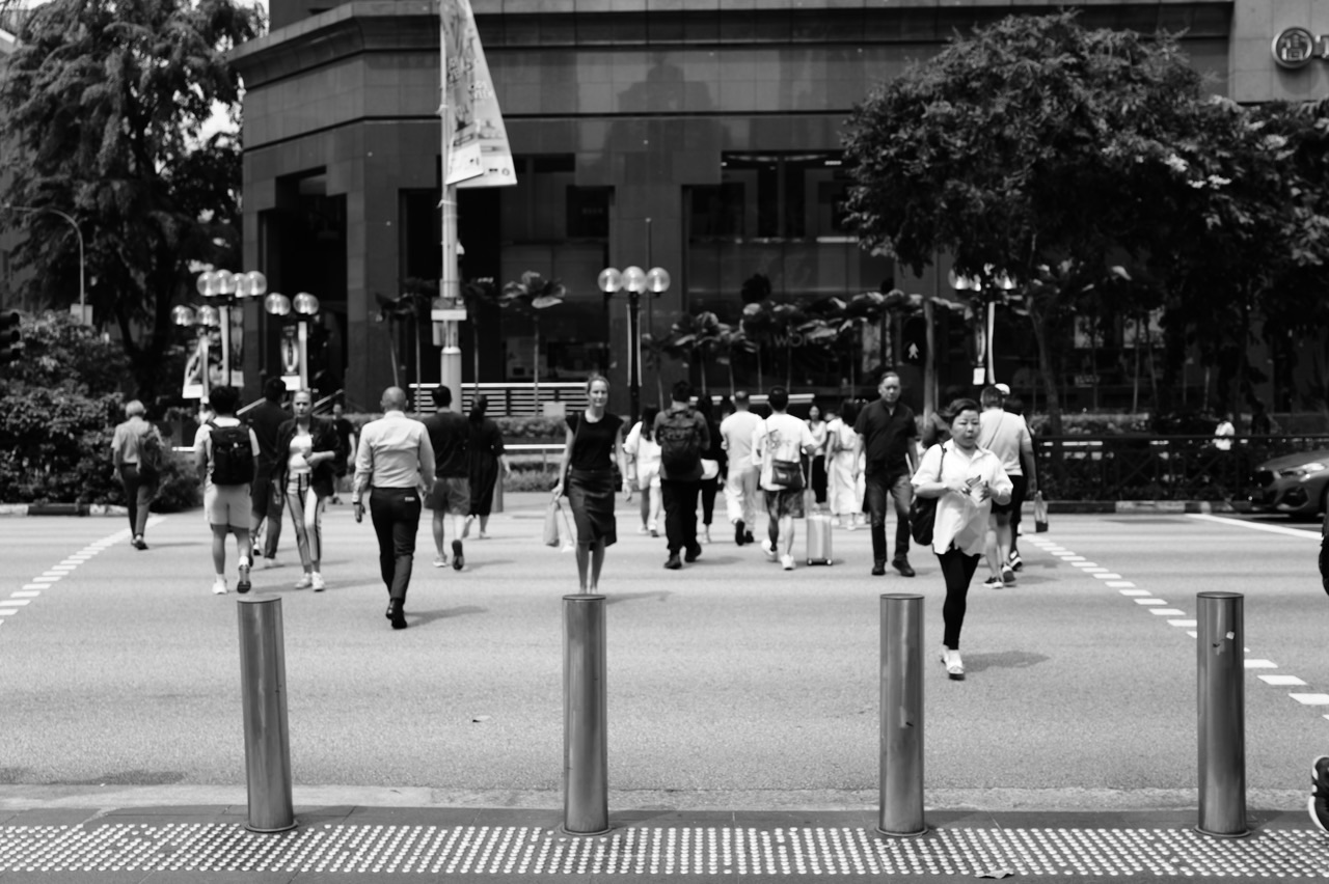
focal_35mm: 43
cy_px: 442
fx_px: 1587
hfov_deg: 45.5
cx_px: 664
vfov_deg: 31.2
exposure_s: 1/320
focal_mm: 43
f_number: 5
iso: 100
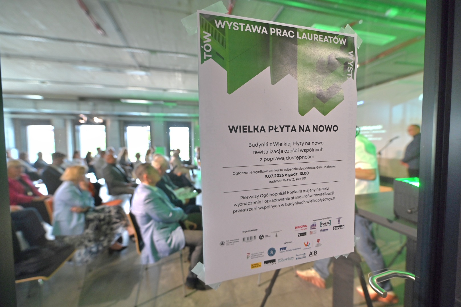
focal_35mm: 14
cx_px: 230
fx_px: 179
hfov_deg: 104.3
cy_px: 154
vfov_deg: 81.2
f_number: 2.8
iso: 900
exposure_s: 1/161
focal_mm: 14
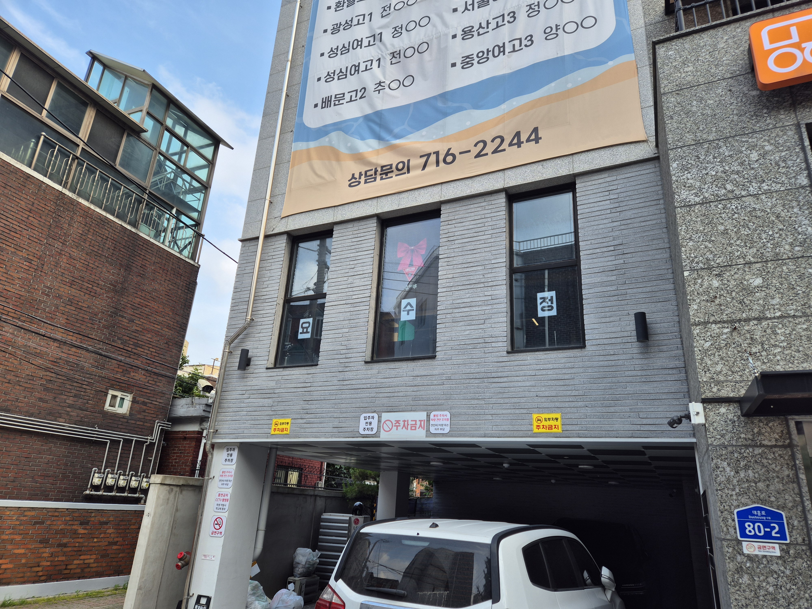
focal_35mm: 23
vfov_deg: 58.9
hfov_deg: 73.9
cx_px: 406
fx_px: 540
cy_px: 304
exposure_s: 1/443
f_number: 1.8
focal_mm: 5.4
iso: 25
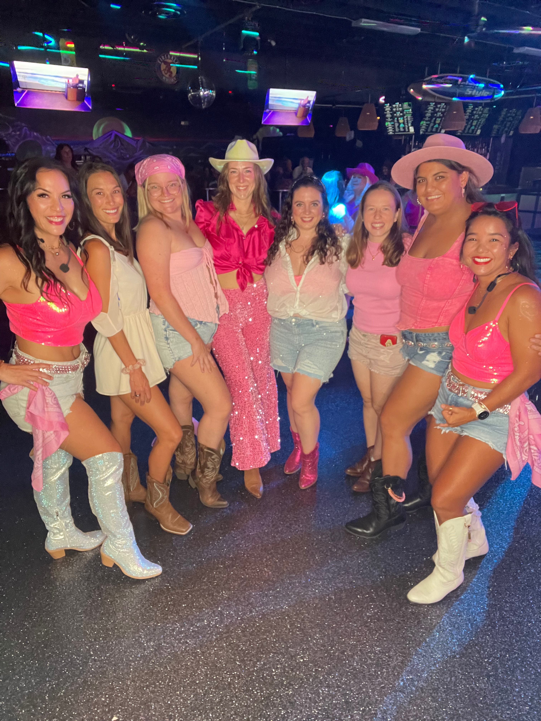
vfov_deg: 73.9
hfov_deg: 58.9
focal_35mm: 23
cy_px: 360
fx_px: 479
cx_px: 270
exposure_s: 1/30
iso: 640
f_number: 2.2
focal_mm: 2.71
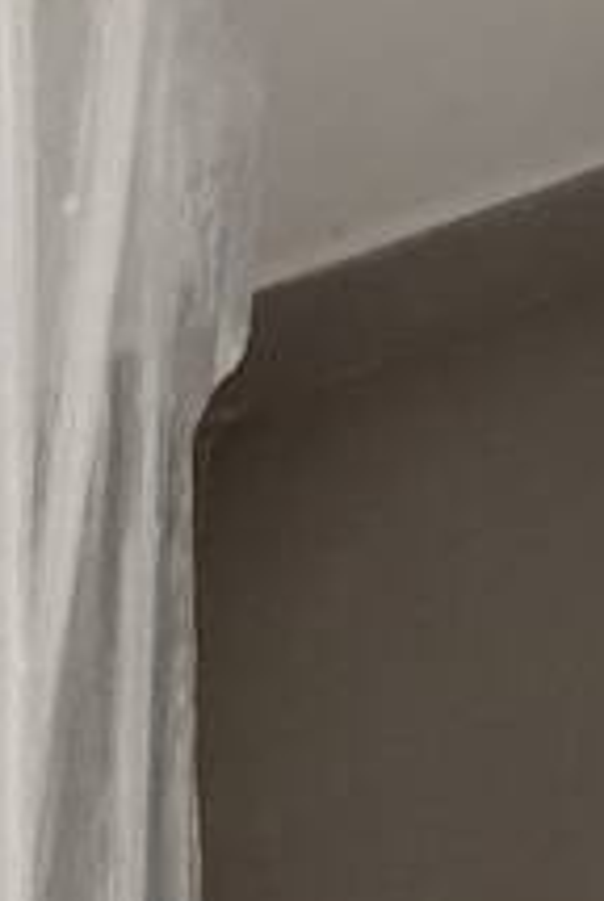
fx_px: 1831
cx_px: 1309
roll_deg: +0.4
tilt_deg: +0.3
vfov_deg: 15.1
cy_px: -1266
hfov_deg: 14.5
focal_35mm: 73
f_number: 2.2
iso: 250
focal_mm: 2.22
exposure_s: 1/121
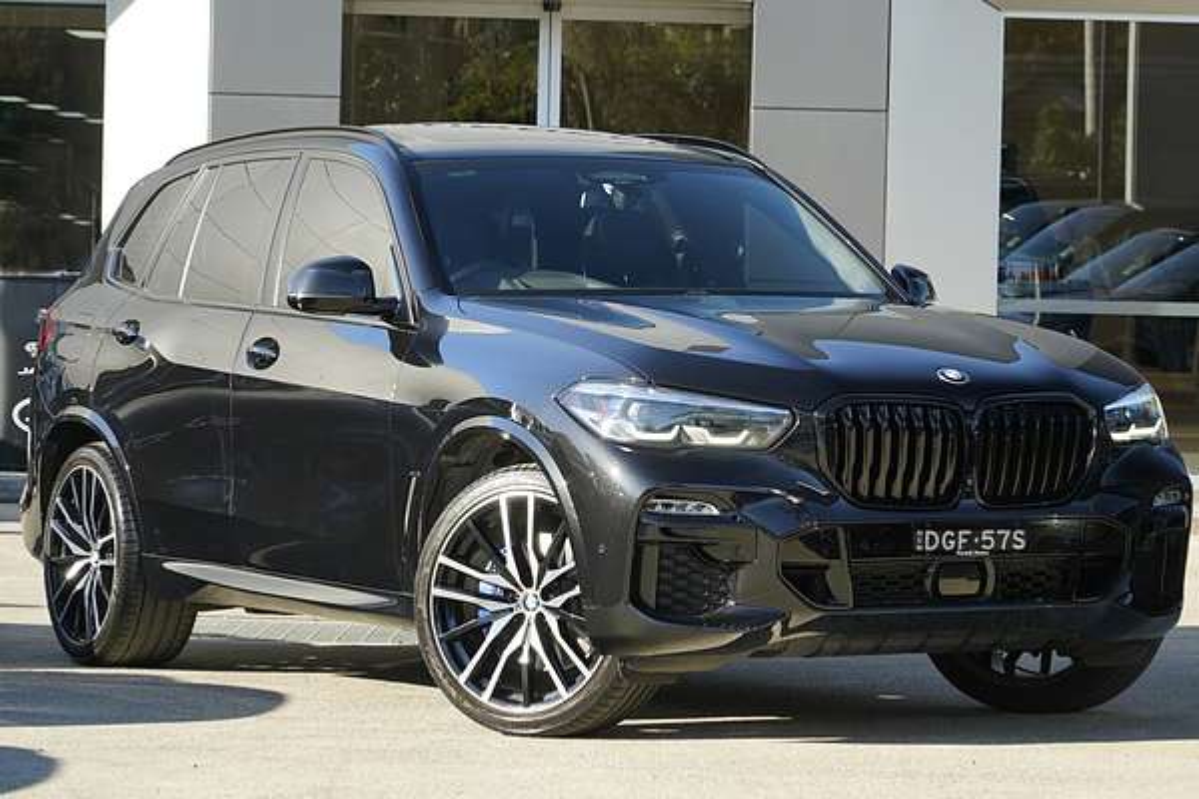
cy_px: 400
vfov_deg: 13.0
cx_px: 600
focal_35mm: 105
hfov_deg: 19.5
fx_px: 3497
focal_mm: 105
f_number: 7.1
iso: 1000
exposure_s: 1/320
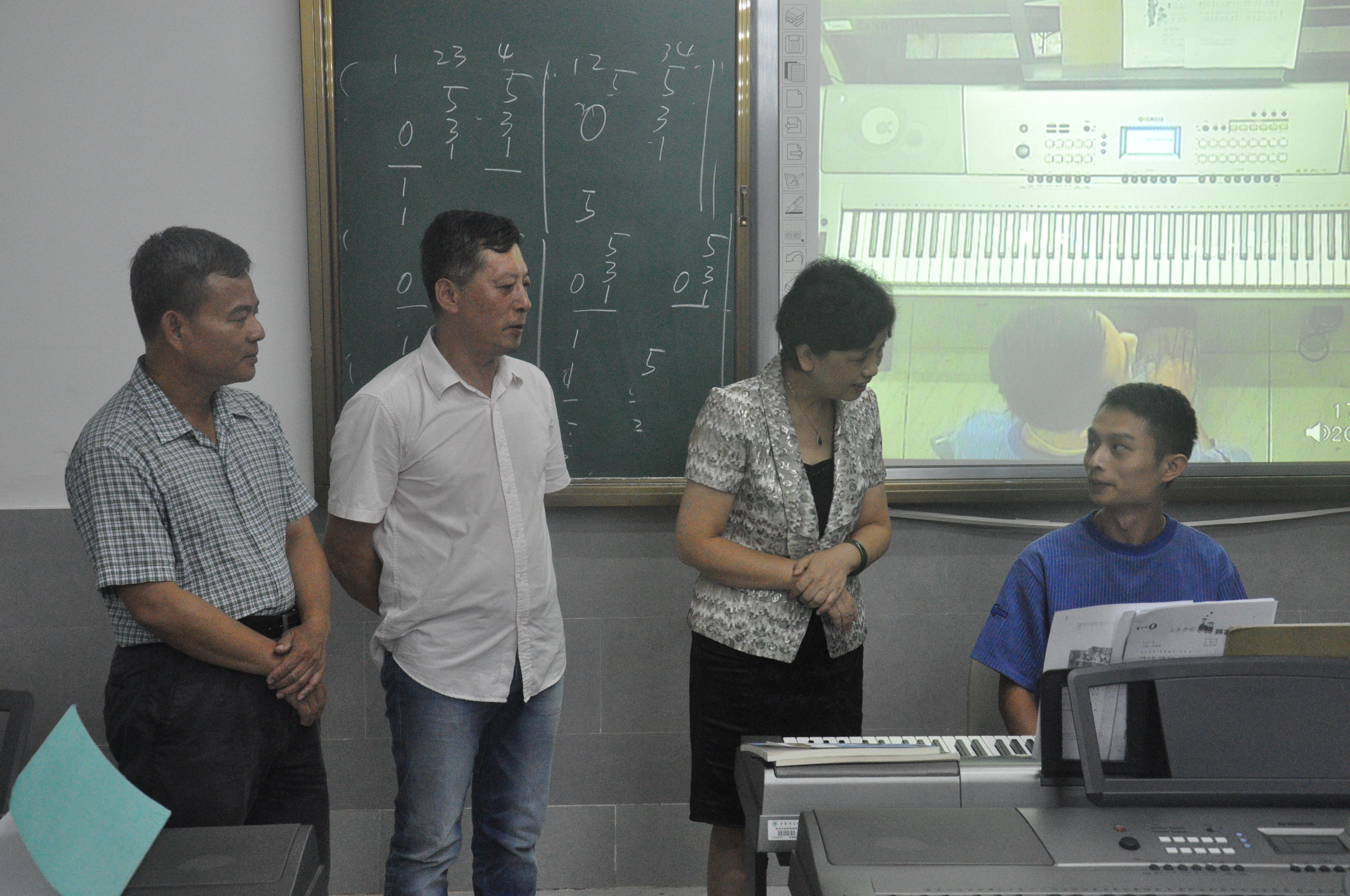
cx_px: 675
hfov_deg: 38.9
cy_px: 448
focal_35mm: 51
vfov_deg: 26.4
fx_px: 1910
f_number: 7.1
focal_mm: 34
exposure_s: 1/50
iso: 2500
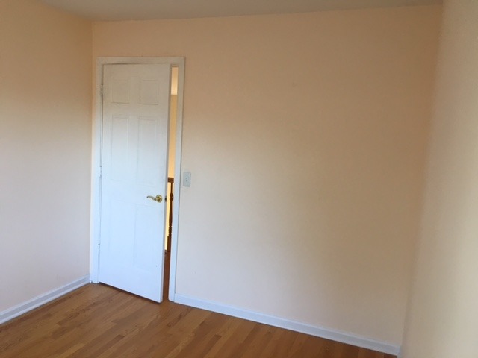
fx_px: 400
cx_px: 239
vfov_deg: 48.2
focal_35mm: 29
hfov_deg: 61.7
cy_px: 179
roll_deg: -3.5
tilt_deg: -8.1
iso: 32
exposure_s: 1/30
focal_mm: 4.15
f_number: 2.2
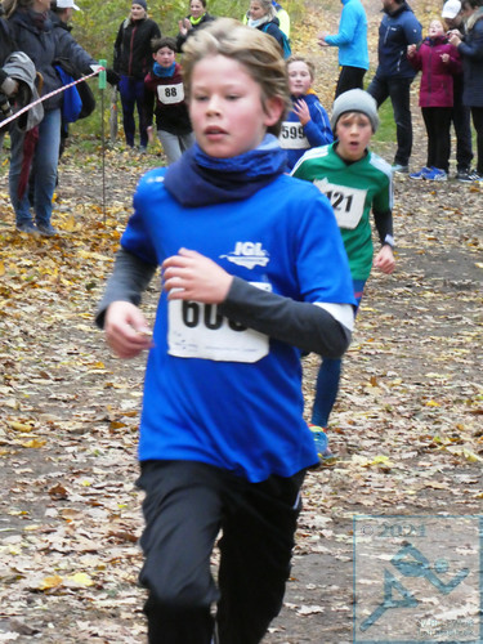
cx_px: 242
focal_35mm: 200
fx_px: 3721
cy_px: 322
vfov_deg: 9.9
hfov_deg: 7.4
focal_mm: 35.8
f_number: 5.6
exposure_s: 1/80
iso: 1250
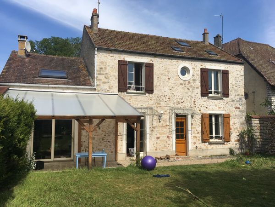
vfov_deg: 48.2
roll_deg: +0.0
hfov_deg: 61.7
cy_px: 104
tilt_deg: +3.7
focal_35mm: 29
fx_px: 230
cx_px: 138
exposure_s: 1/1748
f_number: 2.2
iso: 25
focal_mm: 4.15
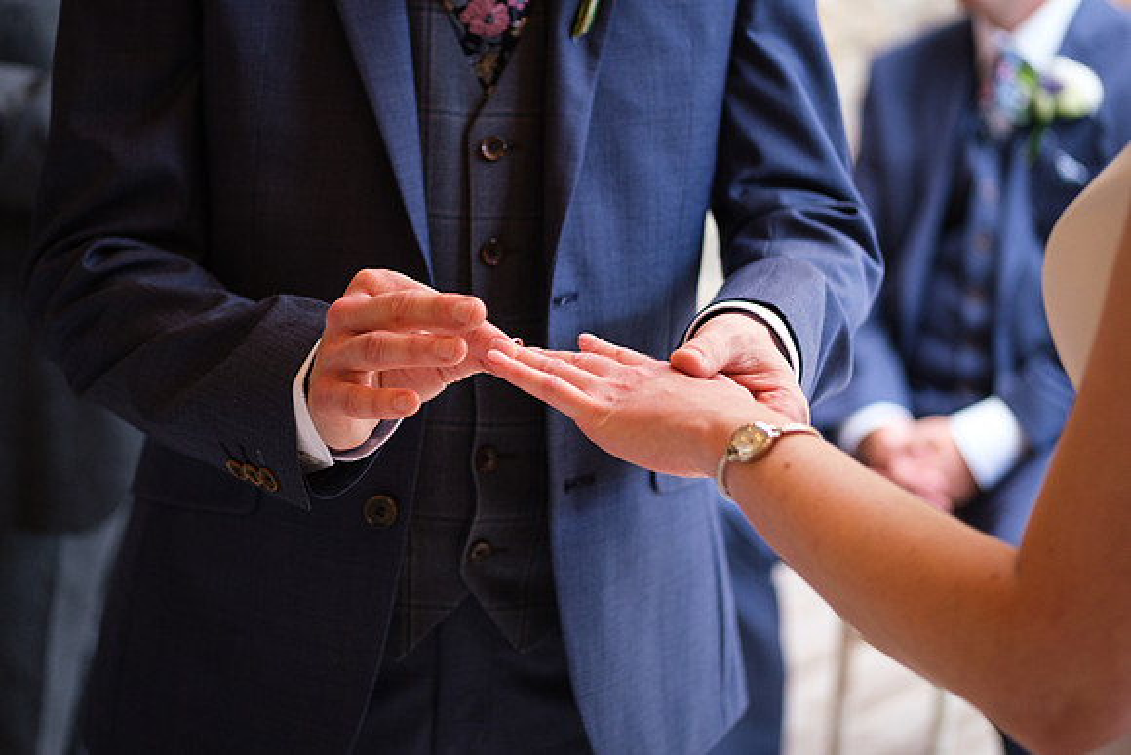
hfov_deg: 24.5
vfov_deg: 16.5
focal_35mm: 83
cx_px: 535
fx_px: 2609
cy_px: 339
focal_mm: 50
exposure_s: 1/160
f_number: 2
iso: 1000
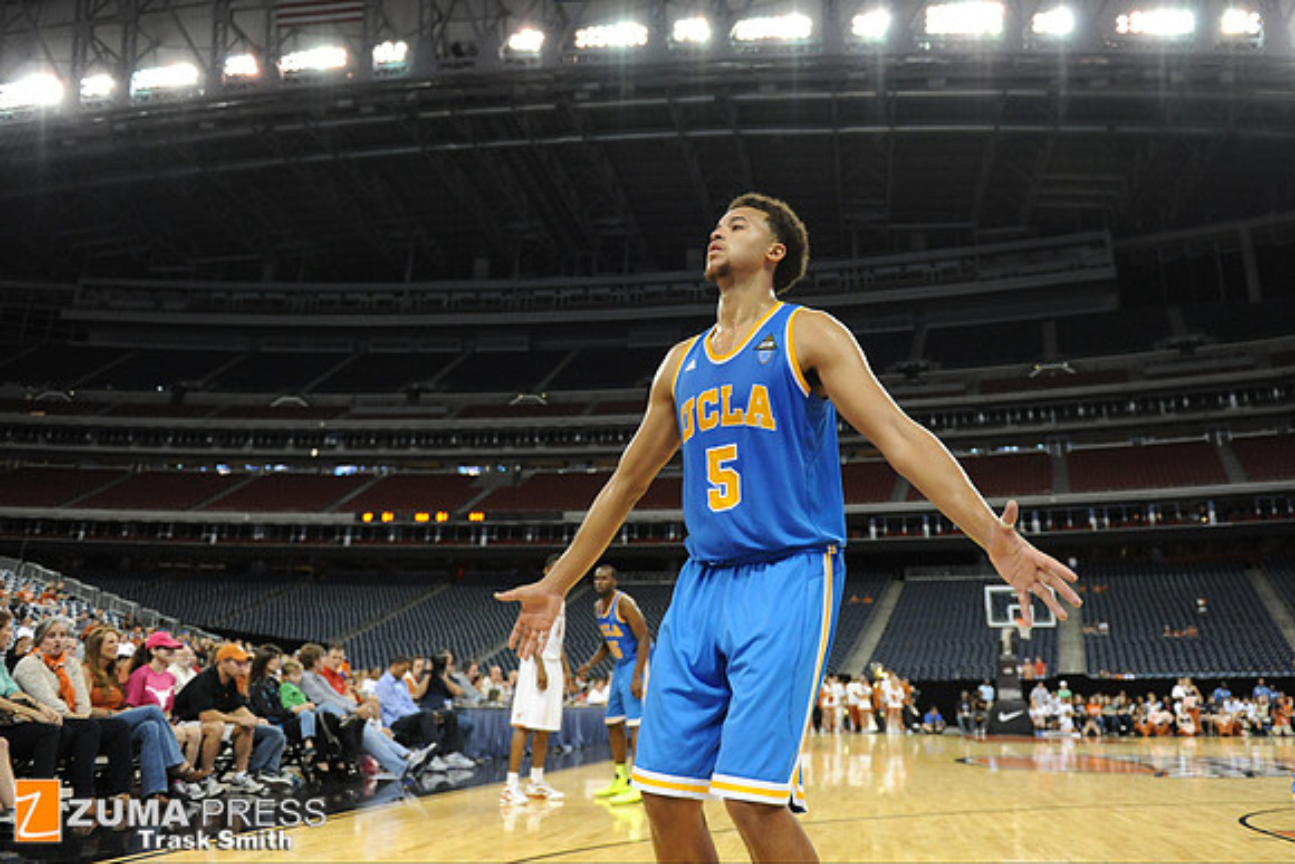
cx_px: 648
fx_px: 863
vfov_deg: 53.2
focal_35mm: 24
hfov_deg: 73.7
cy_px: 432
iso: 2500
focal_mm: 24
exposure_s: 1/1000
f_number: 2.8
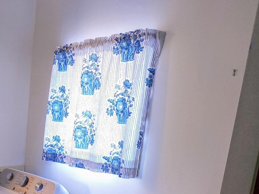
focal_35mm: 45
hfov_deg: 38.0
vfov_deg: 30.2
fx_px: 337
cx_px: 7
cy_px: 188
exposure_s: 1/60
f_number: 1.8
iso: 250
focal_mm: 5.4
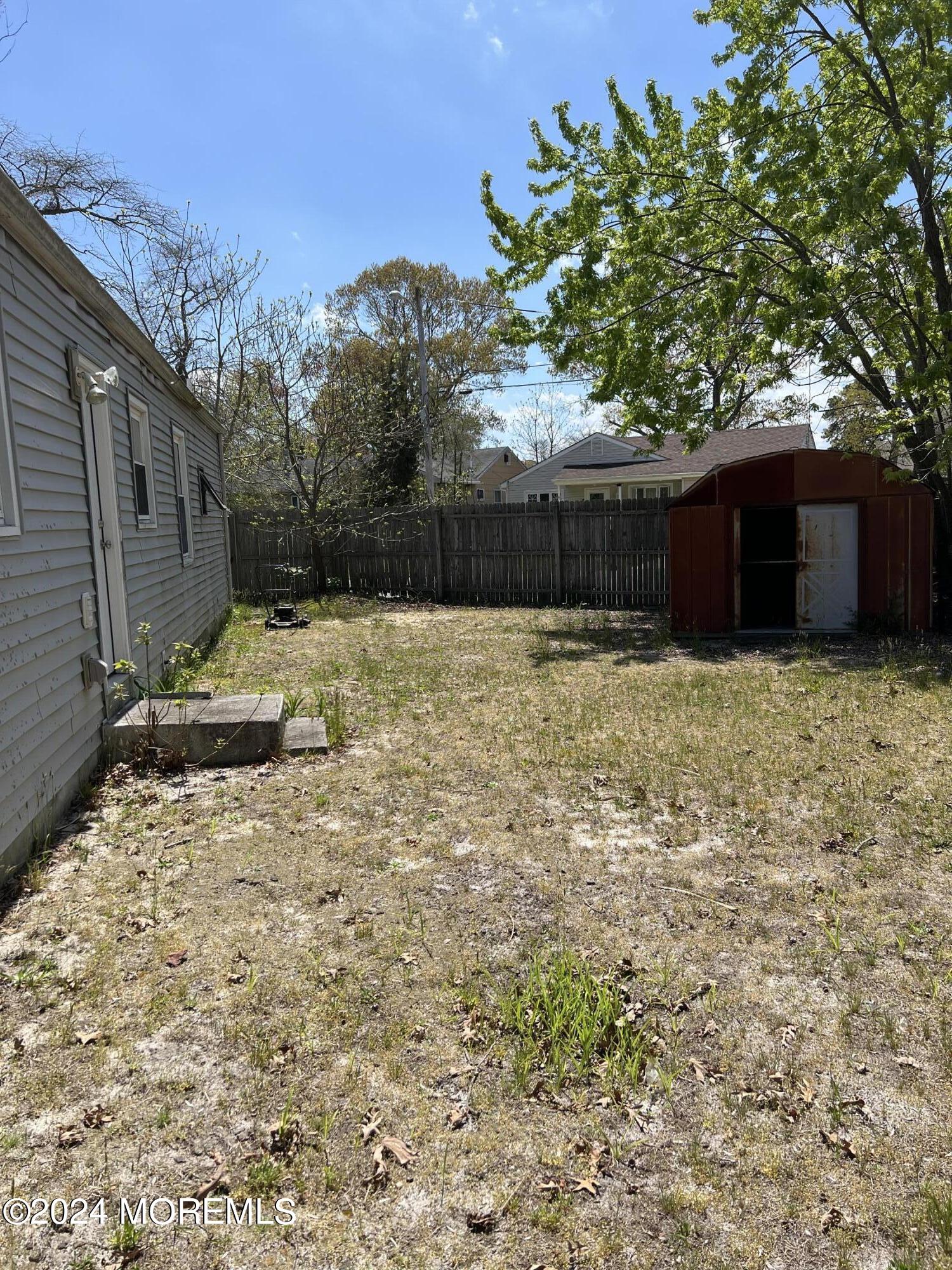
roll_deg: +2.3
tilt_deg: -6.4
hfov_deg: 53.1
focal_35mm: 26
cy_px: 635
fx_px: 953
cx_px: 476
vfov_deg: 67.3
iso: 50
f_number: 1.5
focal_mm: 5.7
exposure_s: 1/3831
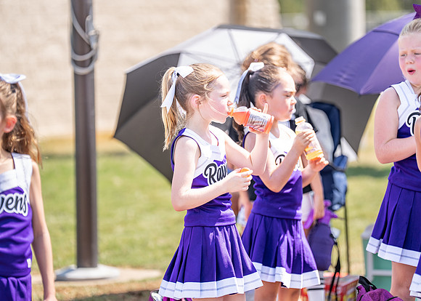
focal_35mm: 177
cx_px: 214
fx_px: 2121
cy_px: 148
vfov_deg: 8.1
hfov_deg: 11.3
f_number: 2.8
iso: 160
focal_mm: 164
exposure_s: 1/1600
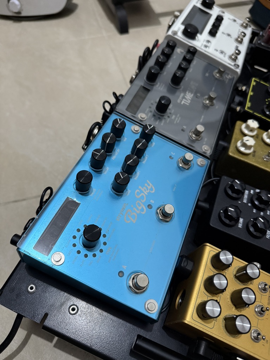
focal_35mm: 24
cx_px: 135
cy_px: 180
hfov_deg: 56.8
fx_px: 250
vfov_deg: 71.6
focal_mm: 6.76
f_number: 1.78
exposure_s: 1/60
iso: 800
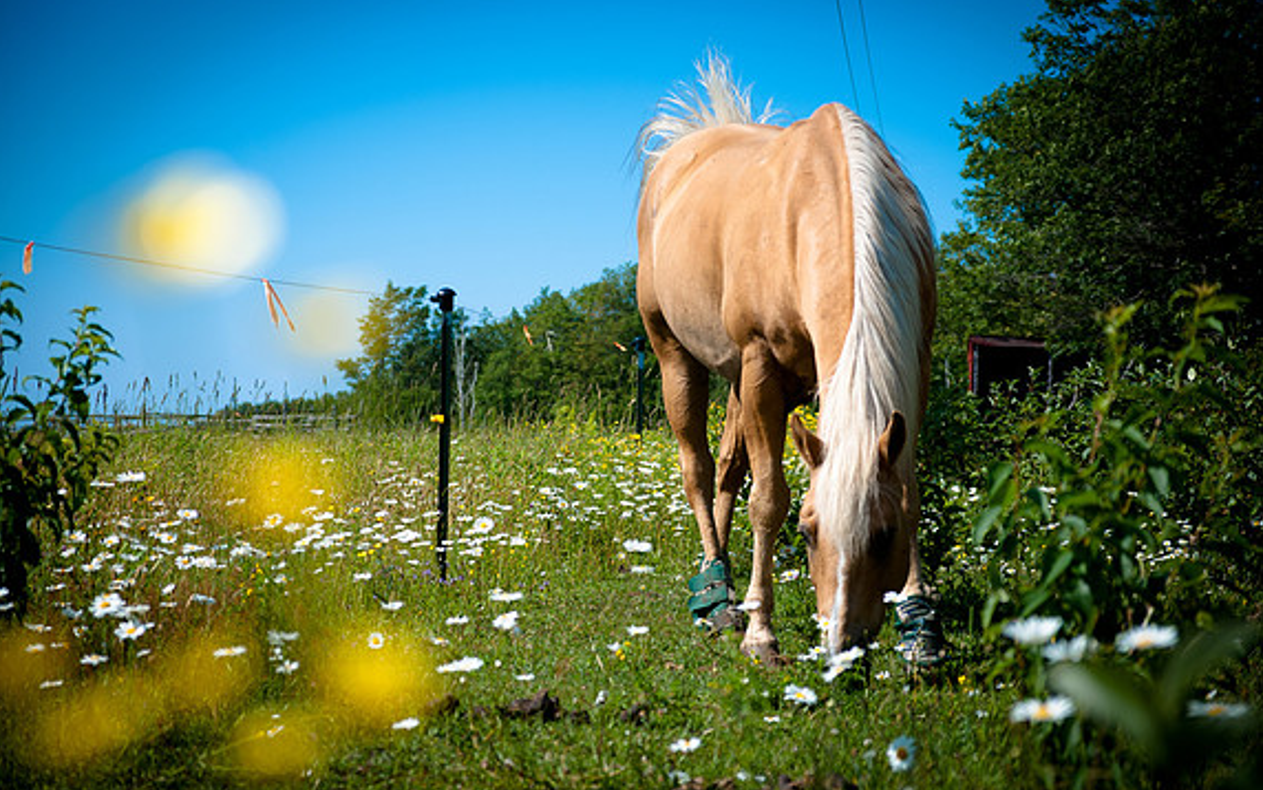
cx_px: 625
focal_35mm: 90
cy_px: 397
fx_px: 3099
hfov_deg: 23.0
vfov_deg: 14.5
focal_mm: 58
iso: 100
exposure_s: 1/640
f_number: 4
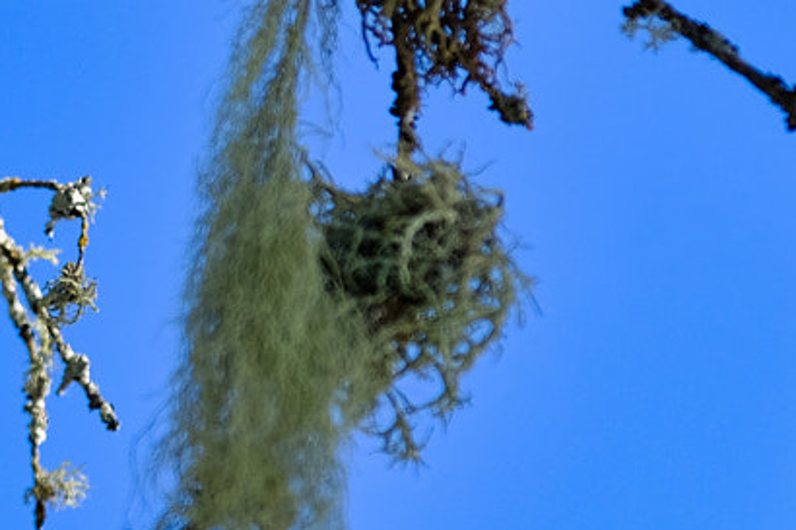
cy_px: 52
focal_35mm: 250
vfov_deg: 5.5
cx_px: -641
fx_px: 5525
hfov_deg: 8.0
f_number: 4
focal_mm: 42.5
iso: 200
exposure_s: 1/800
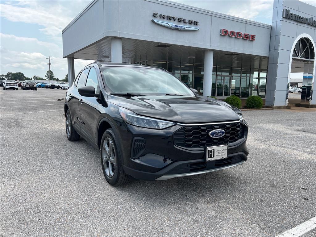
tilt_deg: -8.0
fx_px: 237
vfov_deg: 53.1
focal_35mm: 26
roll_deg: -2.0
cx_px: 158
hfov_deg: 67.3
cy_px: 118
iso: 50
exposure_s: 1/1869
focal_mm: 5.7
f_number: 1.5
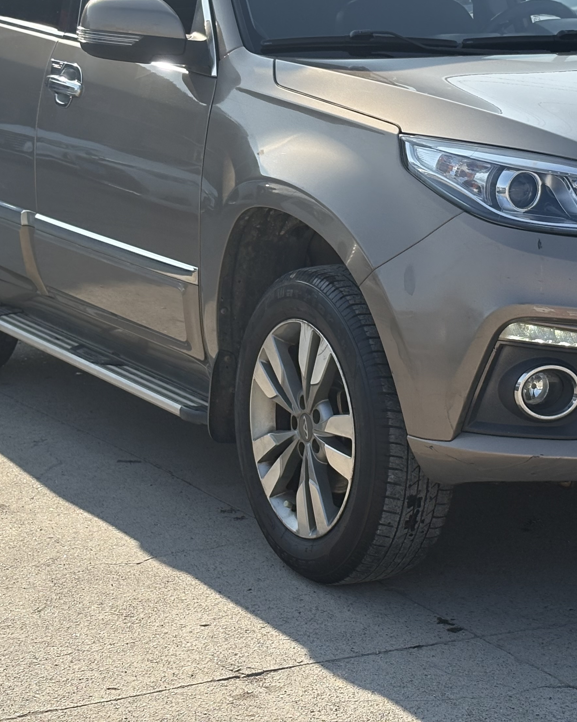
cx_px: 455
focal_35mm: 93
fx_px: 1986
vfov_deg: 20.5
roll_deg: -0.5
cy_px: 226
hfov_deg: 16.4
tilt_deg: -7.2
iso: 50
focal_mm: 5.96
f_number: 1.6
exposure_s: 1/2545
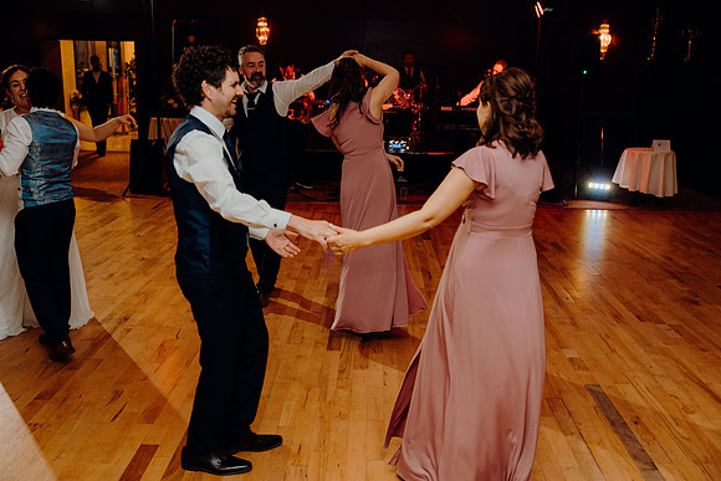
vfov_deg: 36.0
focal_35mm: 37
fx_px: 741
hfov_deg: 51.9
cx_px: 360
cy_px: 240
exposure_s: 1/160
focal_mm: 37
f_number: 2.8
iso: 1250
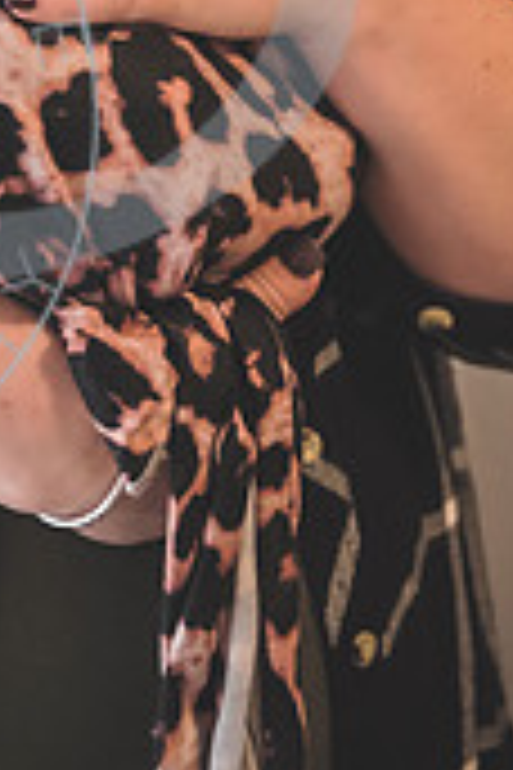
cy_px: -225
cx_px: -117
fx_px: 3484
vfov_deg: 12.2
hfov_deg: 8.3
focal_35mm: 163
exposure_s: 1/250
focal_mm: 62
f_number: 2.8
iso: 2500
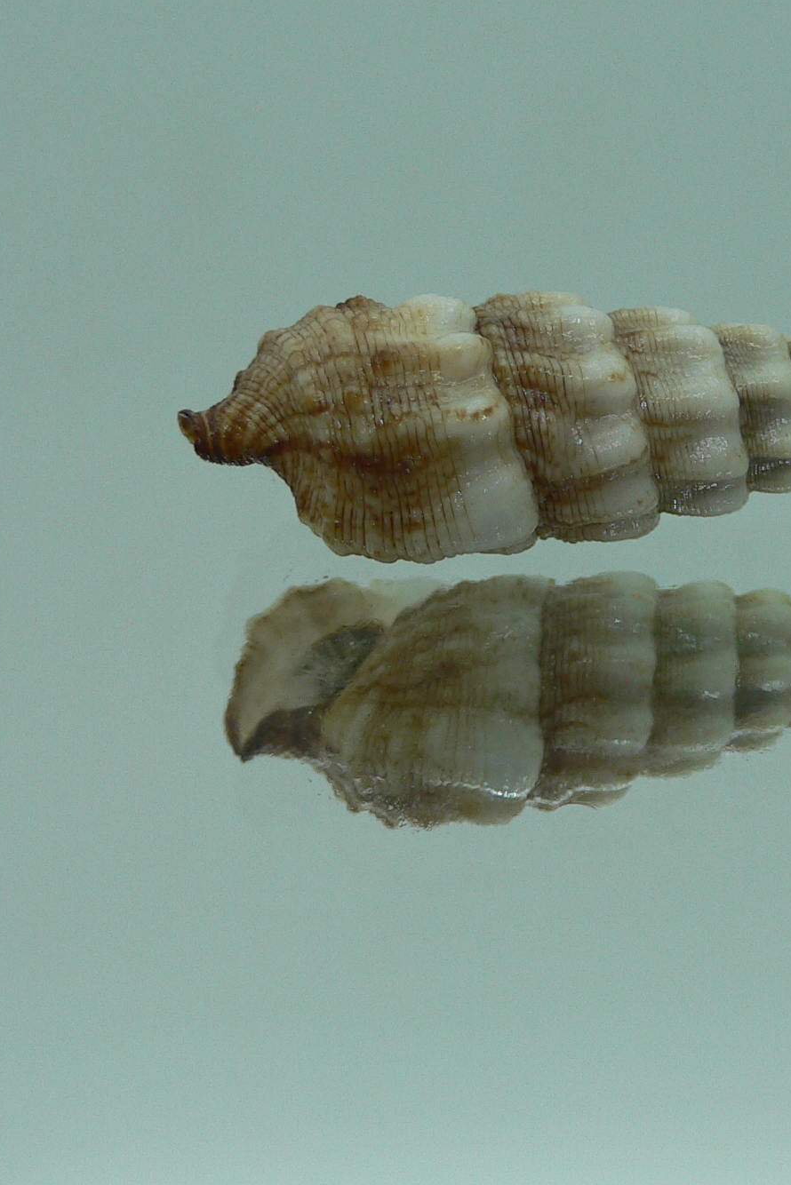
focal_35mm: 55
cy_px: 550
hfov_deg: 24.5
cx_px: 526
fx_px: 1812
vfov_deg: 36.2
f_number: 2.8
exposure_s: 1/60
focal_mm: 4.6
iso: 80
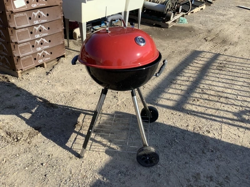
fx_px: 224
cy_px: 94
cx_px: 125
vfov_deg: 45.4
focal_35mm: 31
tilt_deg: -32.9
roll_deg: -3.9
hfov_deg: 58.4
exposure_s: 1/769
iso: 25
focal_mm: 3.3
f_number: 2.4
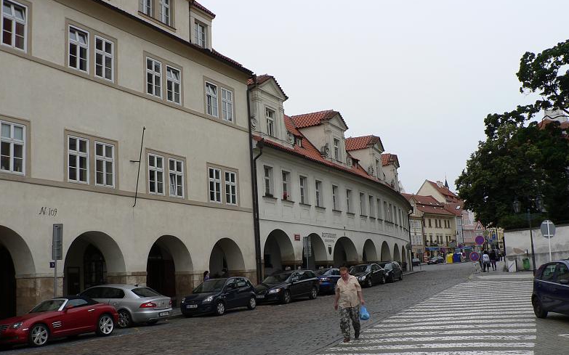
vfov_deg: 32.7
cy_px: 192
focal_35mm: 39
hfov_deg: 50.4
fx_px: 605
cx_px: 286
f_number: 4.5
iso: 80
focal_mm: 6
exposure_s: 1/400
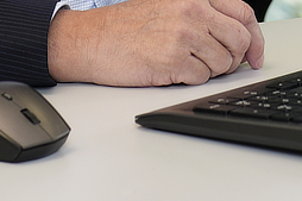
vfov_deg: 3.3
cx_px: 291
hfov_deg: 5.2
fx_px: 3303
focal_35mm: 394
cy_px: -577
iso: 125
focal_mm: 50
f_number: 2.2
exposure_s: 1/200
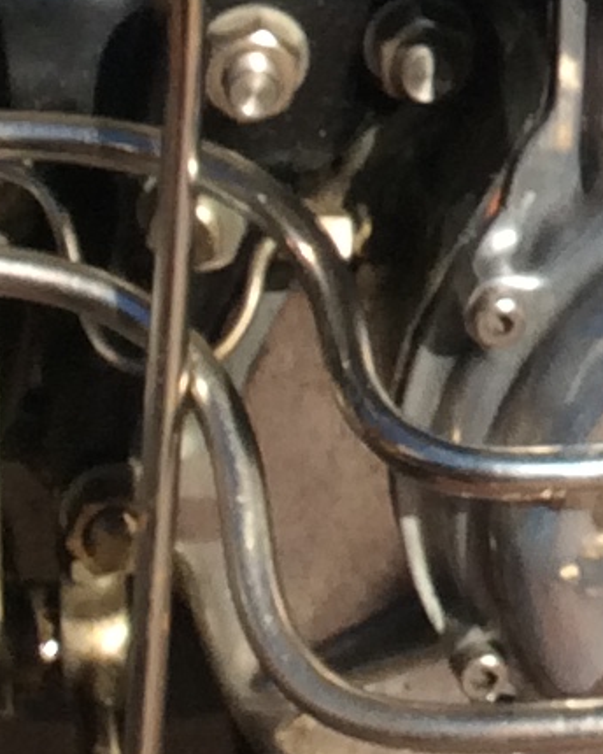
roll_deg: +2.4
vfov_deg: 10.1
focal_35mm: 188
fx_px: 4194
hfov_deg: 8.1
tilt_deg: -25.0
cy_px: -135
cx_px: 847
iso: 32
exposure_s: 1/1167
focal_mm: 3.3
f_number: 2.4
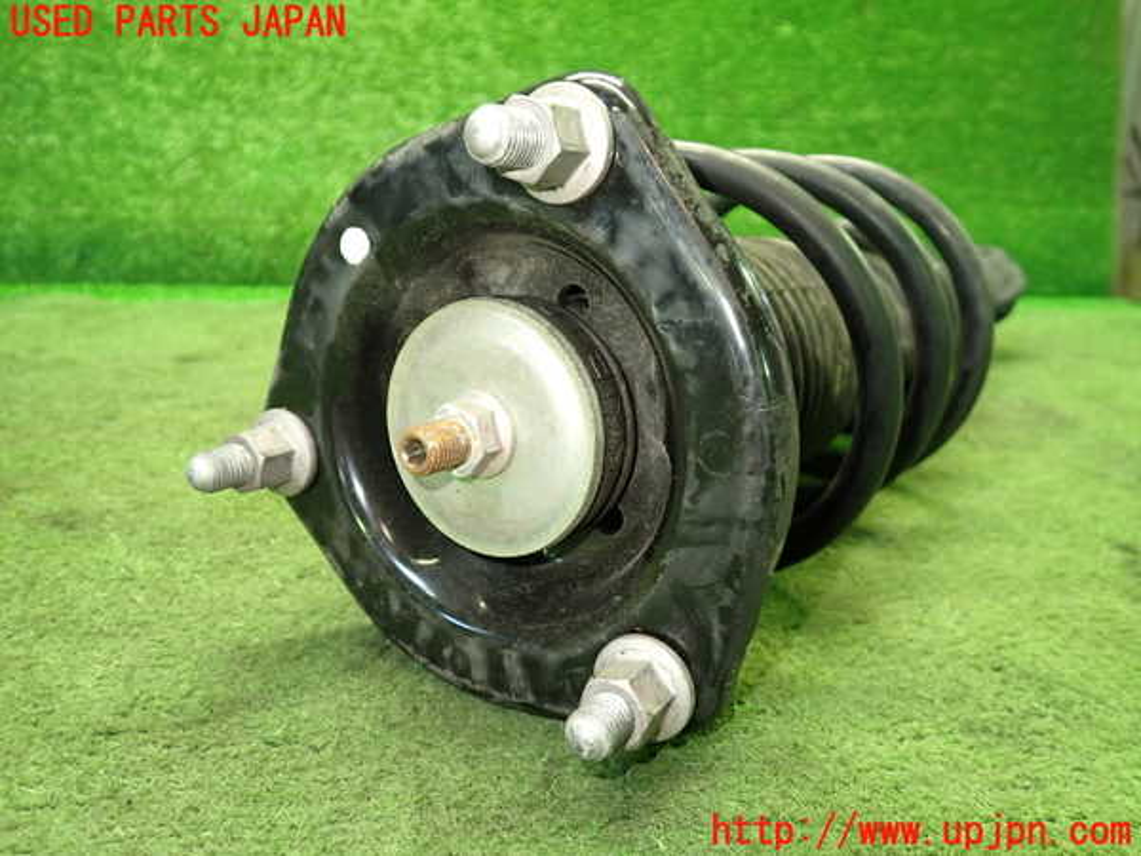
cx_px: 570
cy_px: 428
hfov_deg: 63.4
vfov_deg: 49.7
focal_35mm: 28
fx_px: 923
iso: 400
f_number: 2.2
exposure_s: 1/30
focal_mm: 5.05
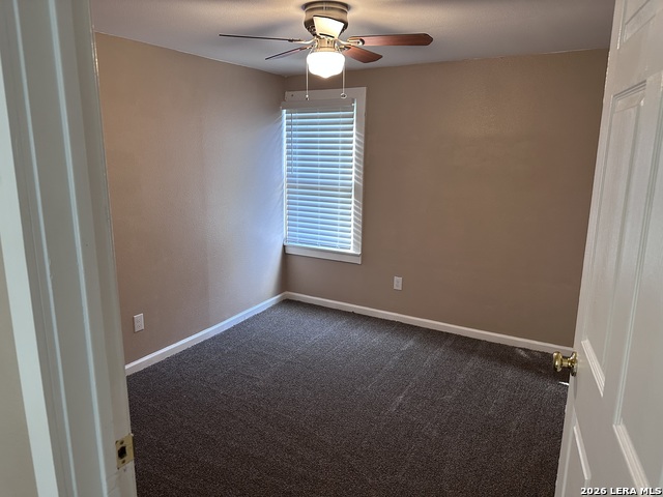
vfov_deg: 56.8
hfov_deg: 71.6
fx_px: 460
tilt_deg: -11.7
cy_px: 248
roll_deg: -0.2
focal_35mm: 24
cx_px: 332
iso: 320
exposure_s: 1/60
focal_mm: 6.86
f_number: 1.78
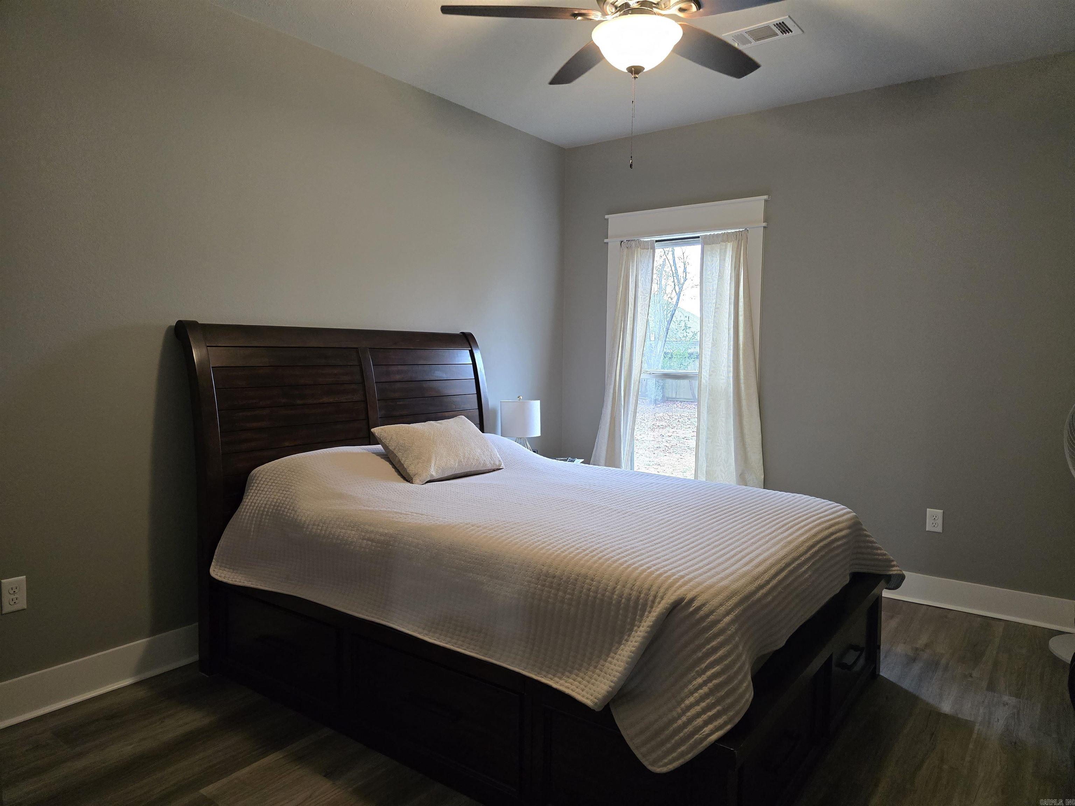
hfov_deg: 73.9
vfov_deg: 58.9
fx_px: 714
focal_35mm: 23
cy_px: 403
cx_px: 538
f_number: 1.7
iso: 800
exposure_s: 1/120
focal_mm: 6.3
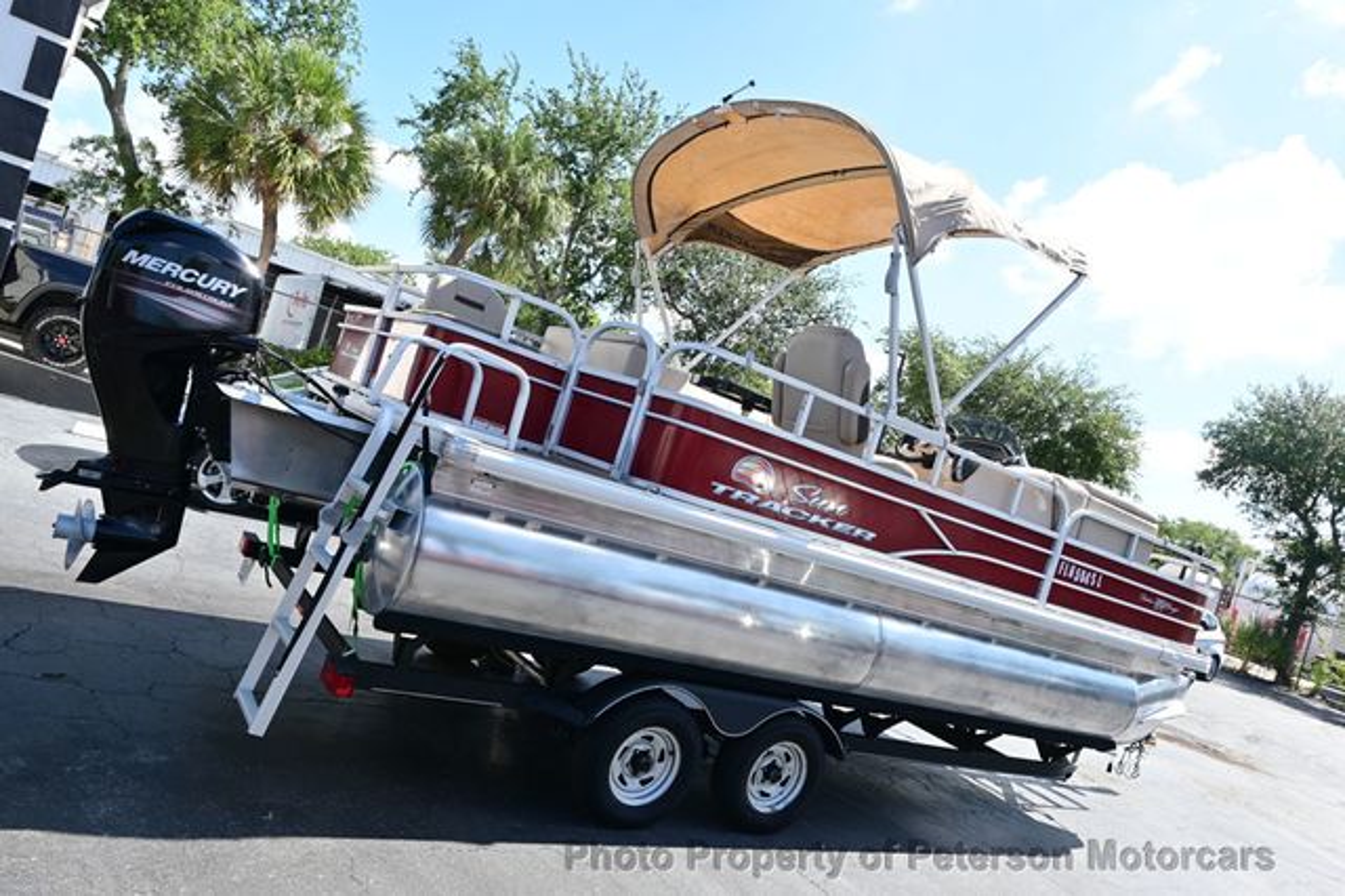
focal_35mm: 26
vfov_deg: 49.1
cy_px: 448
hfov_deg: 68.9
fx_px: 980
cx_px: 672
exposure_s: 1/160
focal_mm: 17.5
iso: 100
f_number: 6.3
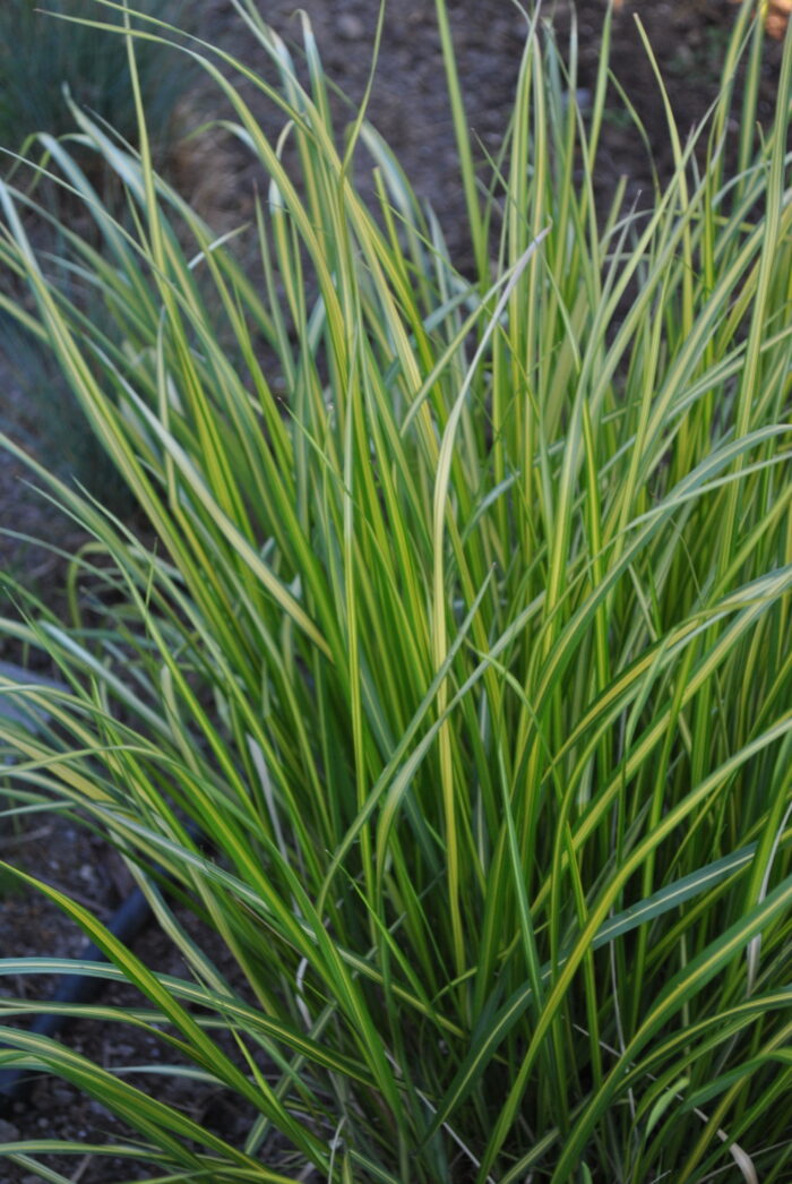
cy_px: 592
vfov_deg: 24.6
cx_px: 396
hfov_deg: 16.6
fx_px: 2715
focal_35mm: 82
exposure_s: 1/50
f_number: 5.6
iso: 200
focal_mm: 55
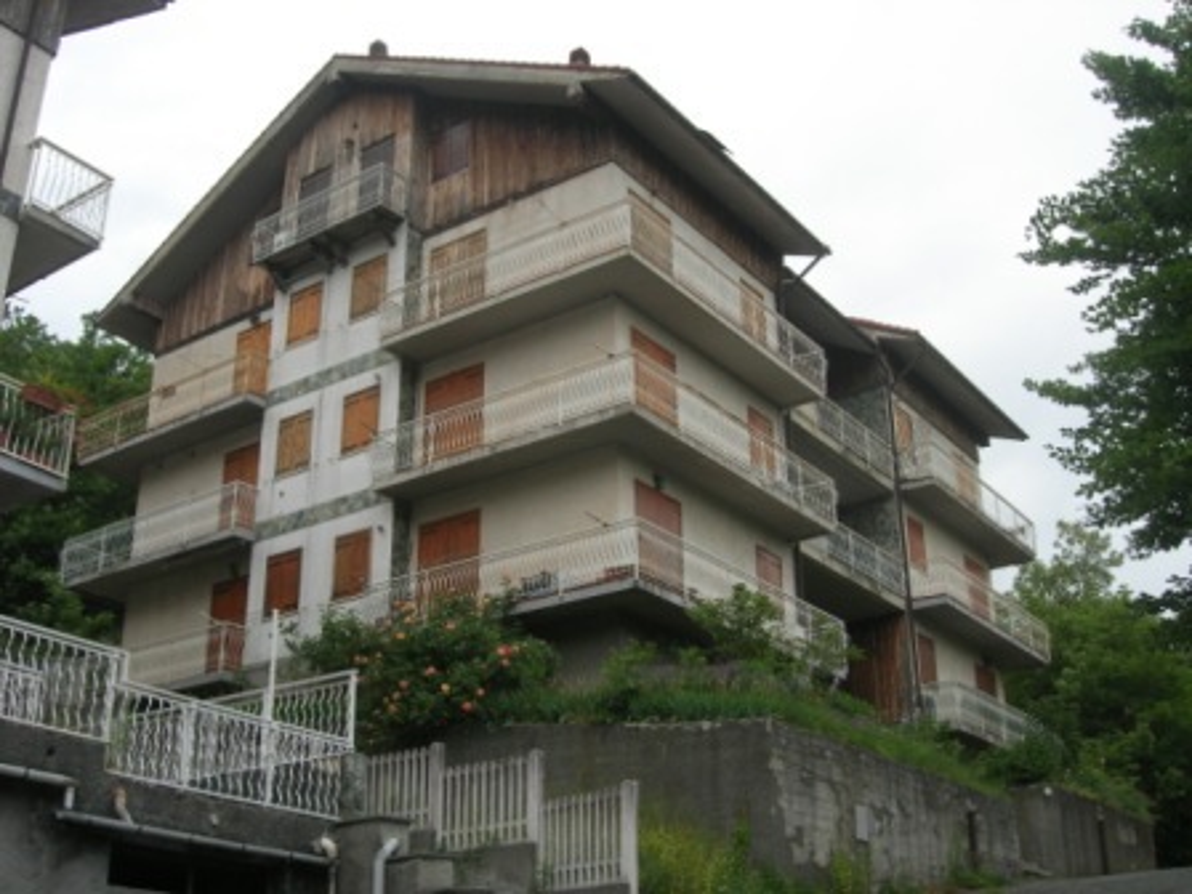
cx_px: 596
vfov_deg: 35.1
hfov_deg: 45.8
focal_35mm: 41
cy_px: 447
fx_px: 1412
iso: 64
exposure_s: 1/83.2
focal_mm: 8.5
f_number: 4.9
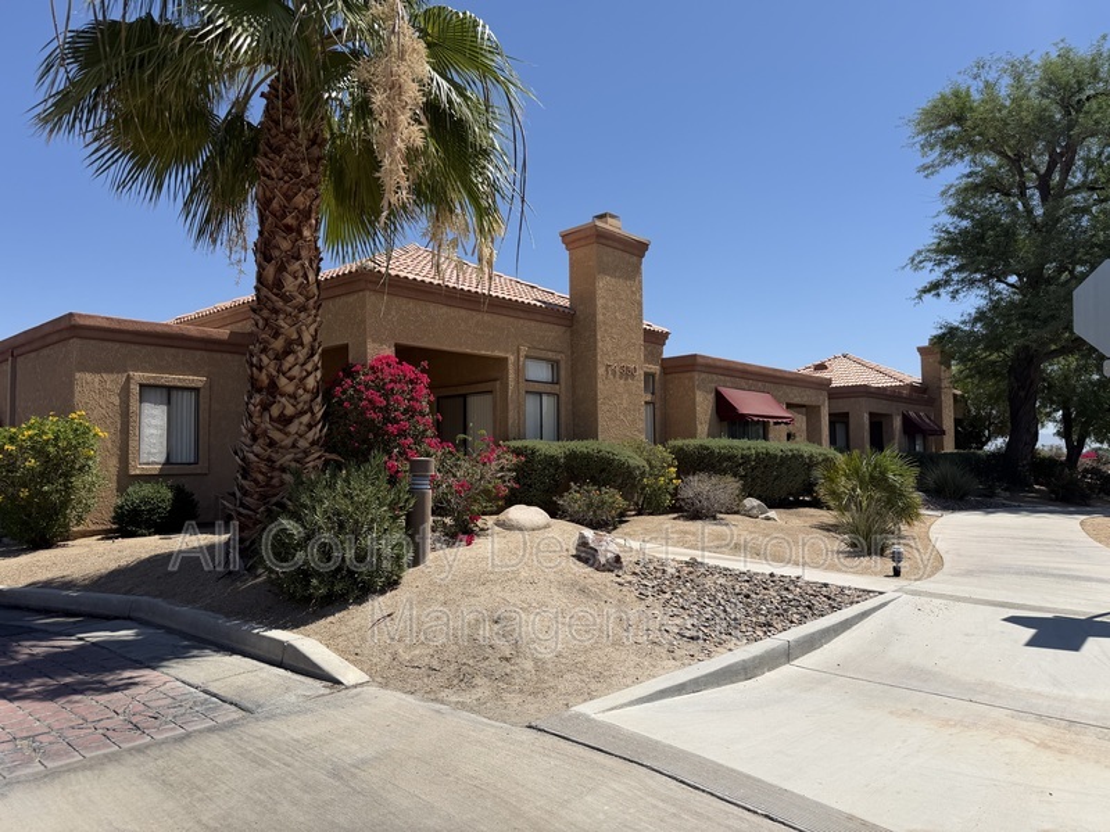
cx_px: 555
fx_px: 770
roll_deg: +1.1
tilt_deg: +2.1
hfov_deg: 71.6
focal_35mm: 24
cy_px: 416
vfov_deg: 56.8
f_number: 1.78
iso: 80
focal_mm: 6.76
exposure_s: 1/7353
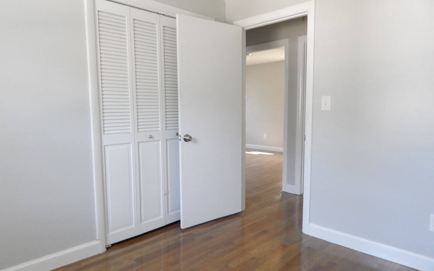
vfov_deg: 49.3
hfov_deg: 72.5
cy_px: 140
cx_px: 212
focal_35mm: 25
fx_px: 296
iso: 400
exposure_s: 1/15
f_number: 3
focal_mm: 4
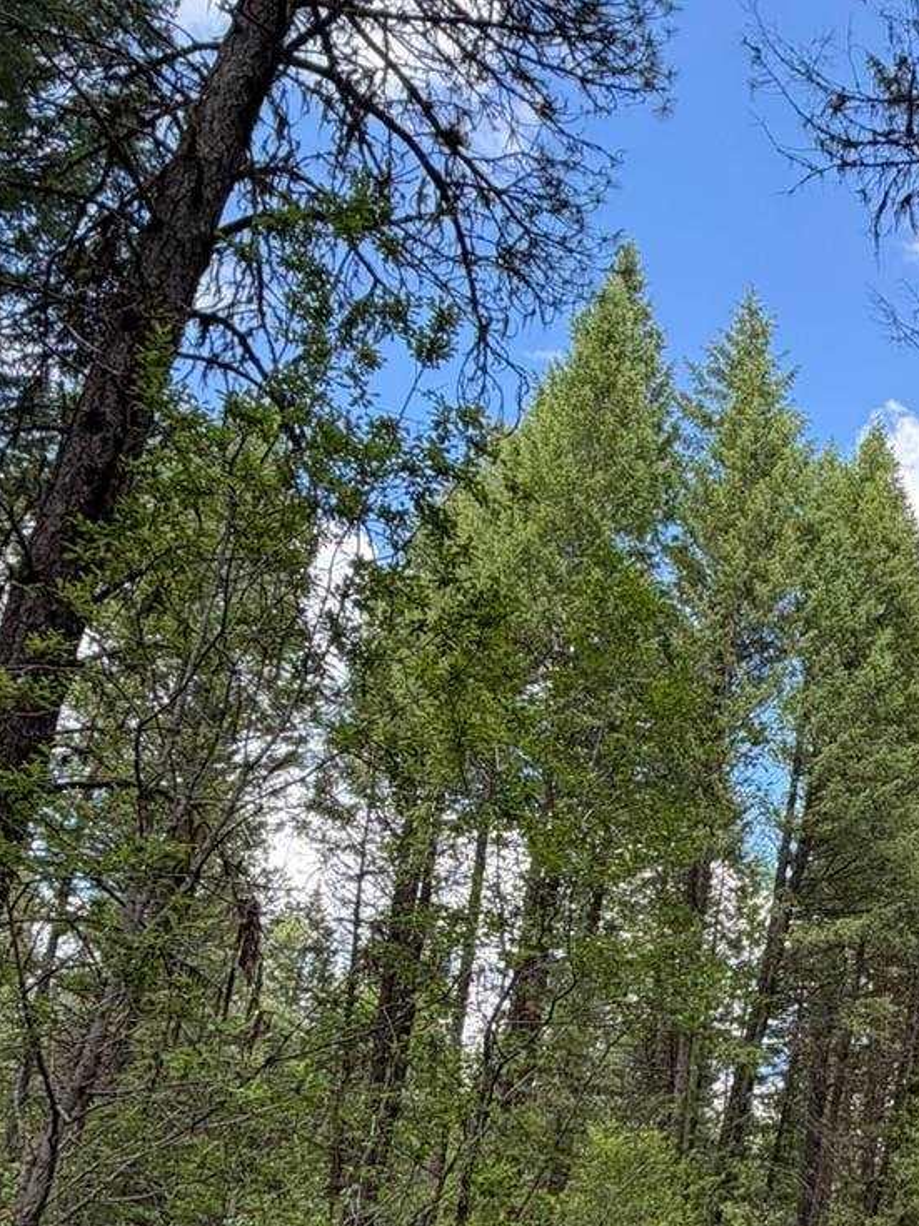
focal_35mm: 39
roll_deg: -1.9
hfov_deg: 31.6
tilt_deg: +20.3
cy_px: 852
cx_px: 1062
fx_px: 1381
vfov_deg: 46.8
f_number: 2.2
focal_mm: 2.22
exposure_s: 1/187
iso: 40
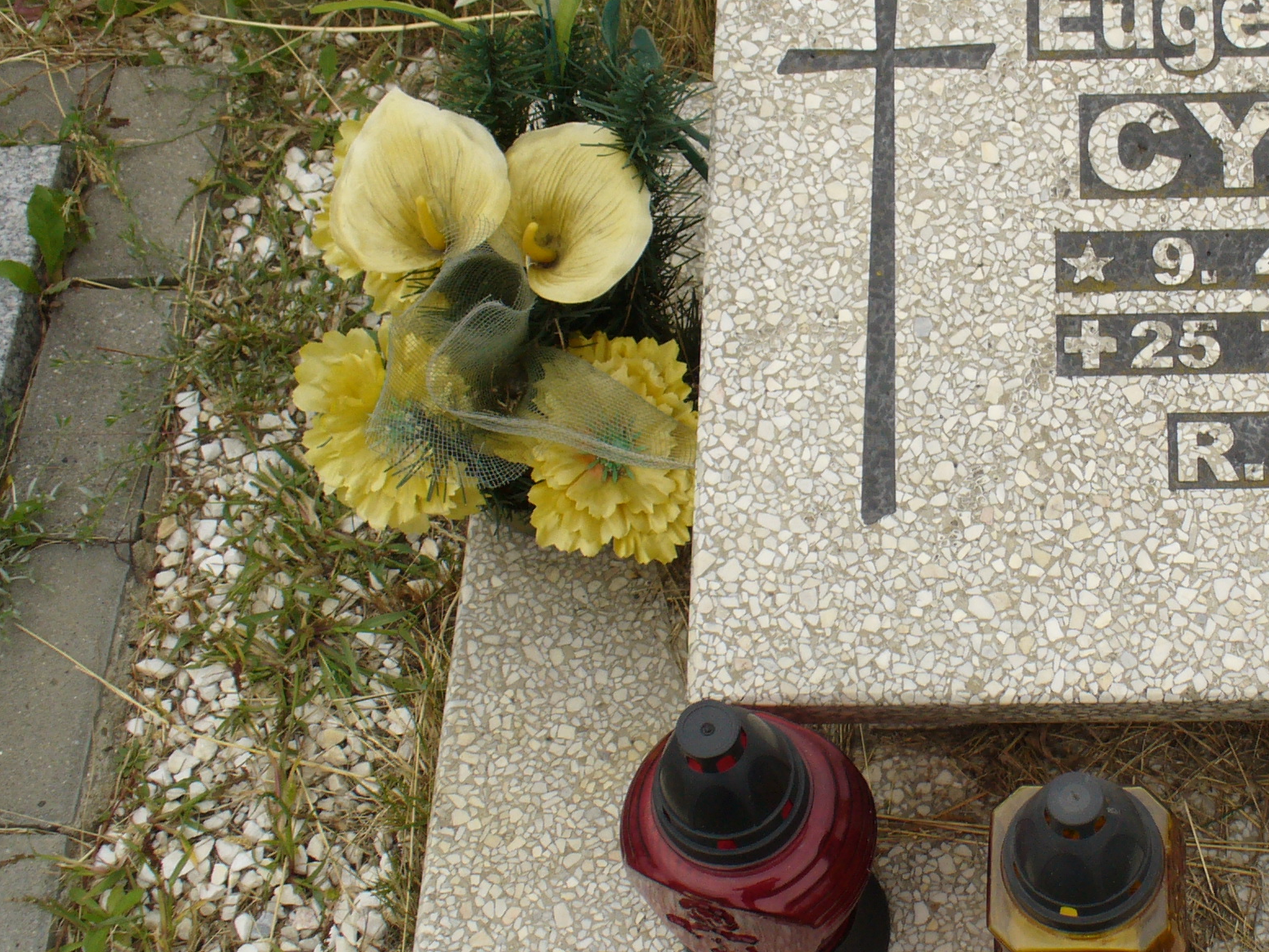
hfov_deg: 30.8
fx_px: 2236
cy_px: 390
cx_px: 1043
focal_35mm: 61
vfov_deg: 24.0
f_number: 5.6
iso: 80
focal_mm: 6.1
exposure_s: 1/200
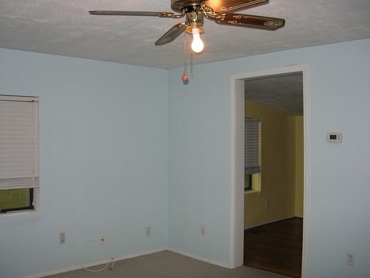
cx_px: 181
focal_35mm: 39
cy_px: 139
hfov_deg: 47.9
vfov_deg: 36.8
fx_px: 417
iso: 64
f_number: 2.8
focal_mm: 7.8
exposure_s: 1/60.1
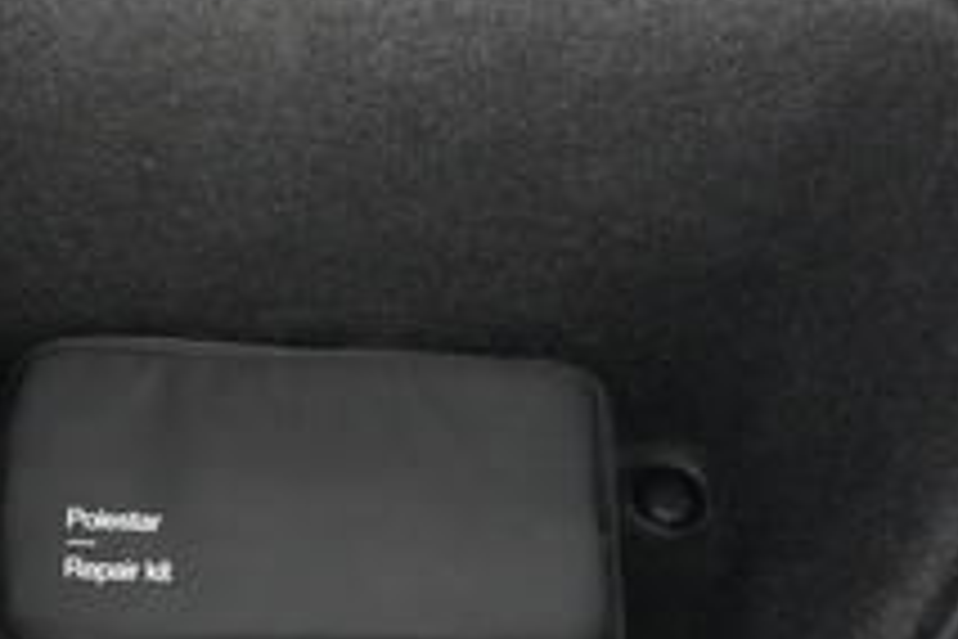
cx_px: 58
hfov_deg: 25.9
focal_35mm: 75
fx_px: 1996
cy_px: 202
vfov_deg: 18.1
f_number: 2.8
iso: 12800
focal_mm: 25
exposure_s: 1/125
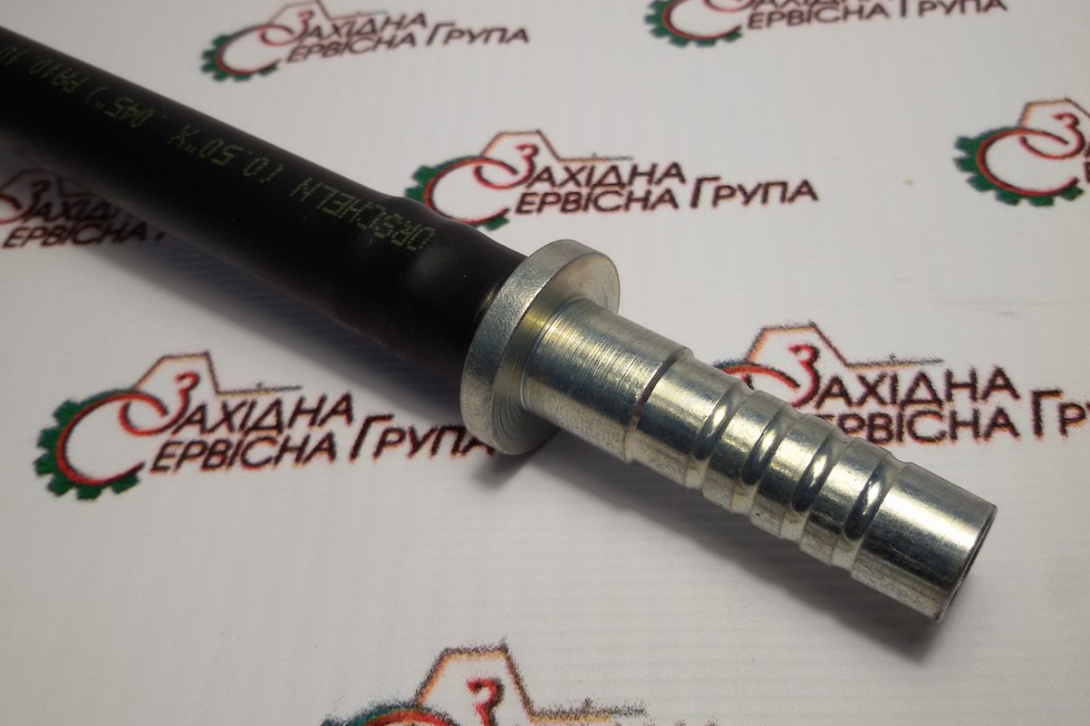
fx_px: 999
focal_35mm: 33
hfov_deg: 57.2
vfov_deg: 40.0
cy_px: 359
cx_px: 542
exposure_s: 1/100
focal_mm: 2.93
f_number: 2.4
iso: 50
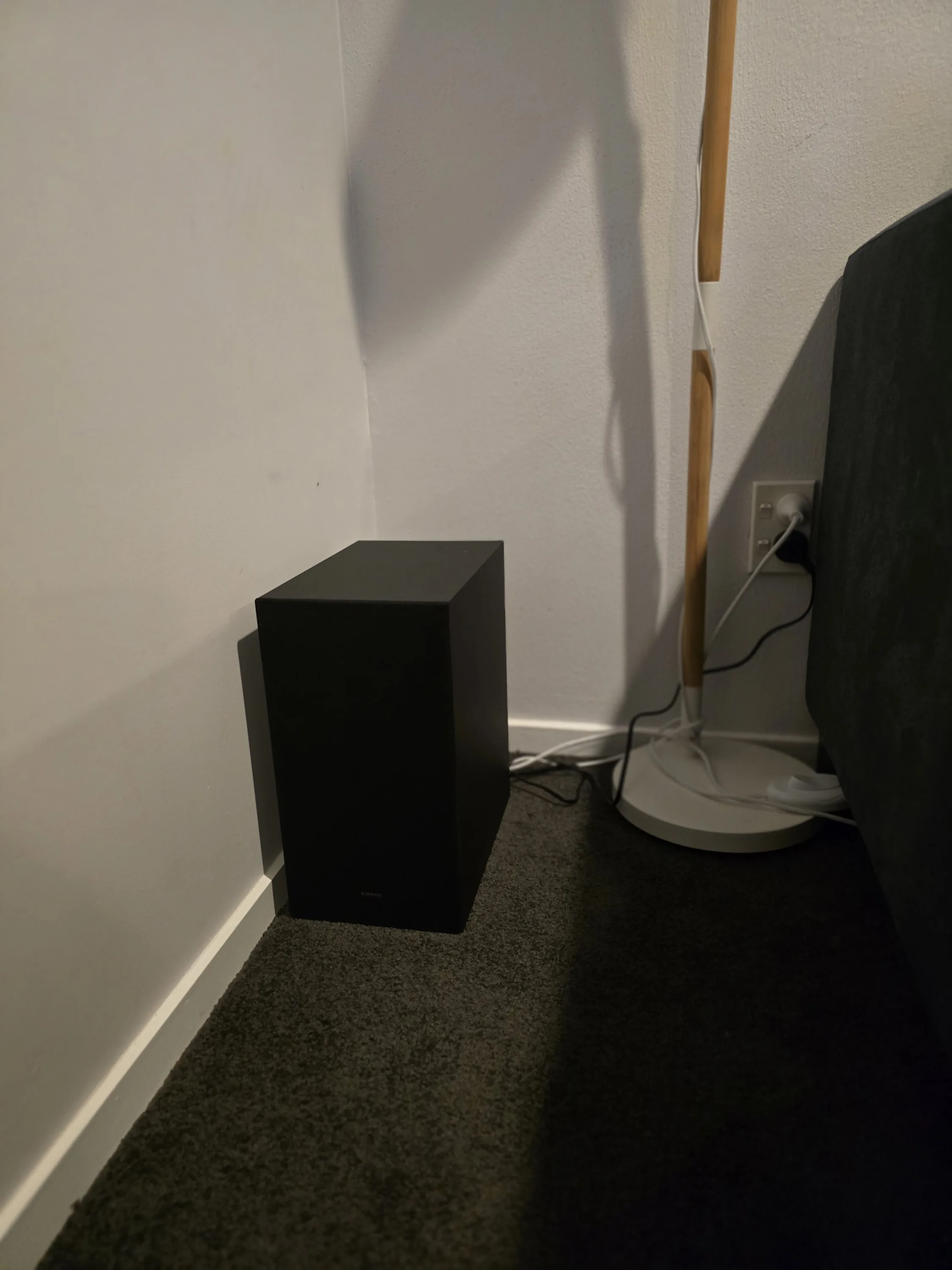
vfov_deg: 73.9
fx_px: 843
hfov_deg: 58.9
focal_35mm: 23
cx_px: 476
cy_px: 635
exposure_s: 1/55.5
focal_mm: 6.3
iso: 1250
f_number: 1.7
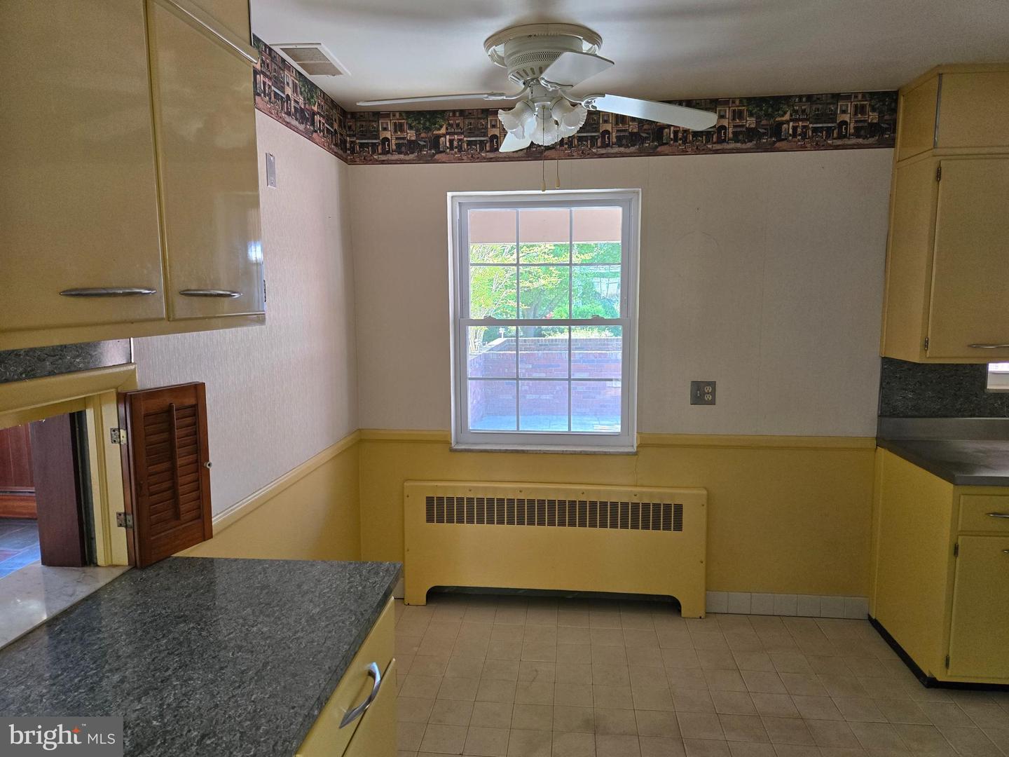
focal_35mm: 23
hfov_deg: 73.9
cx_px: 504
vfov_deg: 58.9
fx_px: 670
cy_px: 378
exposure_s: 1/120
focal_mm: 5.4
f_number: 1.8
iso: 160
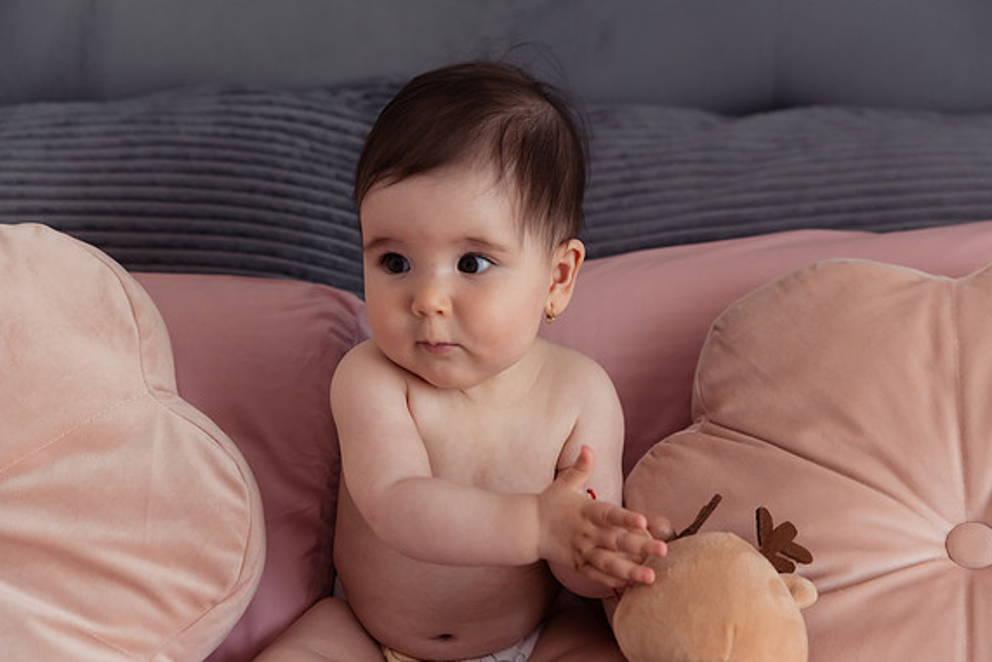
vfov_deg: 18.4
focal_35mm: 74
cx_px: 513
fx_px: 2040
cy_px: 326
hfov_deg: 27.3
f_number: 3.2
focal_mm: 70
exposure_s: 1/250
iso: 800
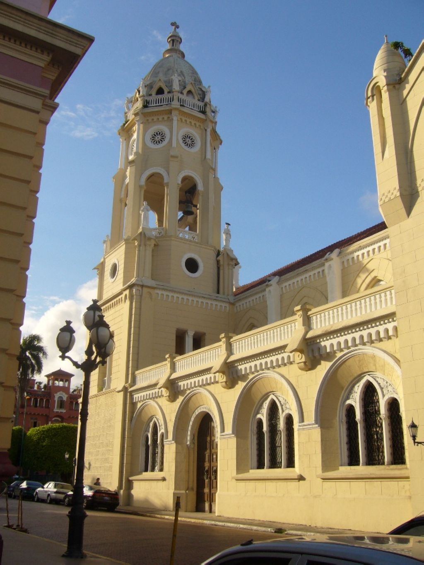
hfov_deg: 40.7
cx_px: 212
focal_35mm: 35
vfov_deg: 52.6
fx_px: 572
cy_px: 282
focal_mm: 5.8
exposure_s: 1/250
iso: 80
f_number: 5.6
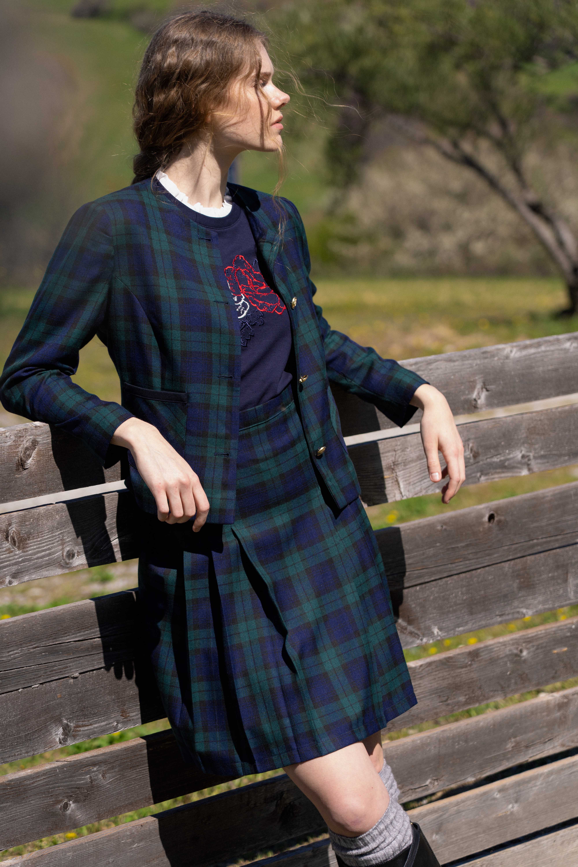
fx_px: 2529
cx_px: 289
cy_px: 434
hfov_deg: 13.0
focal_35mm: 105
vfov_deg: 19.5
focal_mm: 105
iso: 100
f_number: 4.5
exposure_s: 1/500
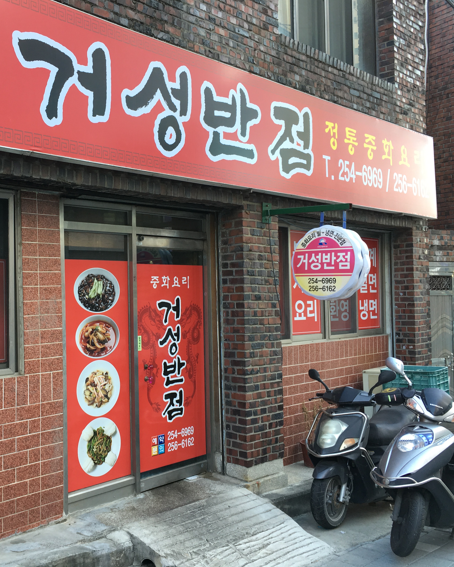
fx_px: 638
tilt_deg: +0.8
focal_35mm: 38
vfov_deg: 47.9
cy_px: 282
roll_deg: +0.8
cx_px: 112
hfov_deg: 38.1
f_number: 2.2
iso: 32
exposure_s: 1/60
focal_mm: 4.15
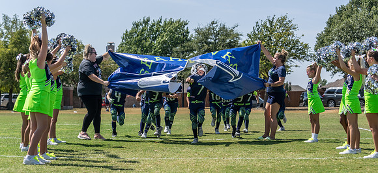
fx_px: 735
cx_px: 189
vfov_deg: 13.5
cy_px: 97
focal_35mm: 76
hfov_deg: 28.8
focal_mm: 70
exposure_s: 1/1250
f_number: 4
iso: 100
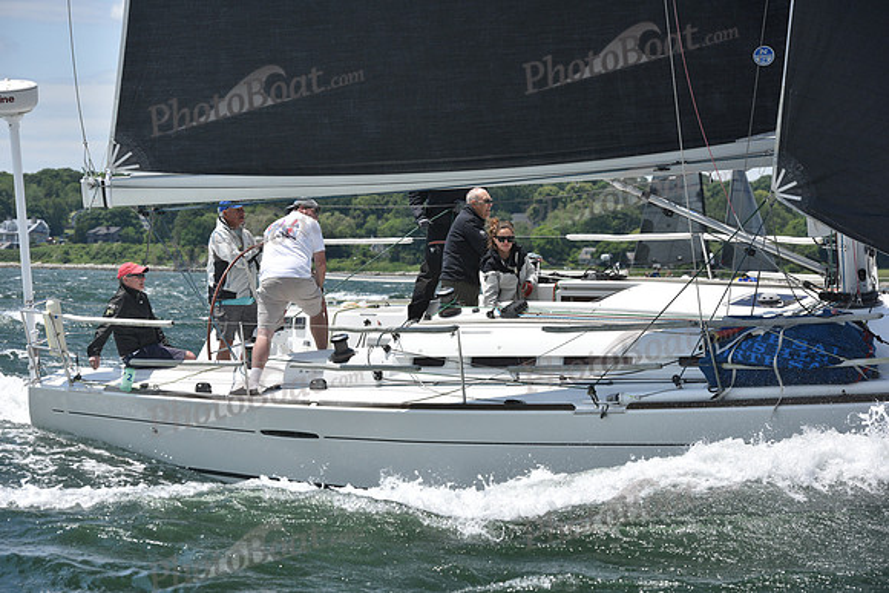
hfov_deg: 15.8
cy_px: 296
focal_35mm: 130
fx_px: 3211
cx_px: 444
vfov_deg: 10.6
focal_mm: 130
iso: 250
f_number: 7.1
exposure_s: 1/1250
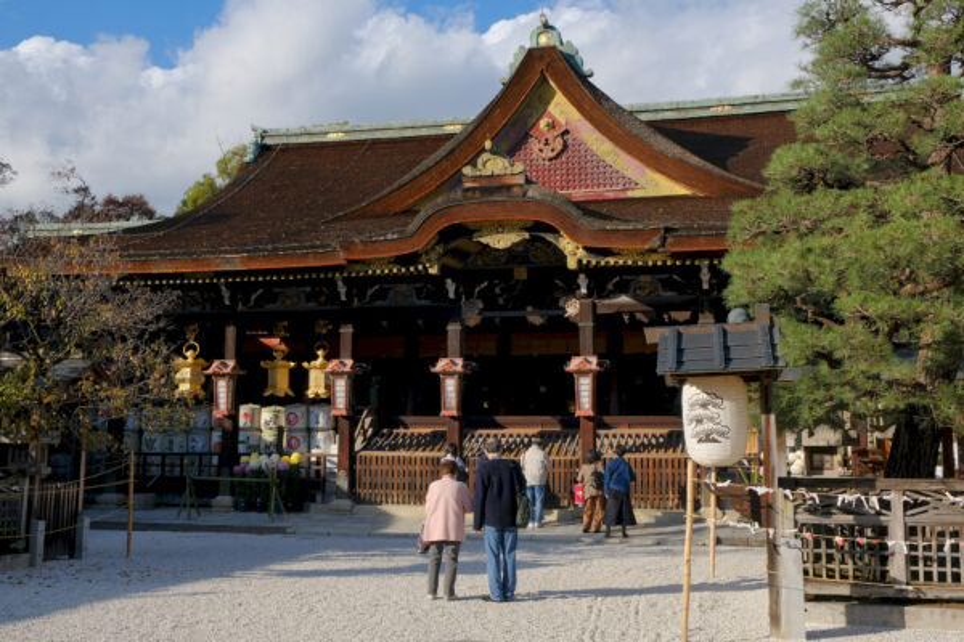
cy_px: 321
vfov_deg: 35.1
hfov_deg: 50.7
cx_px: 482
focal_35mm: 38
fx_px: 1017
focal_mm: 25.4
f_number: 11
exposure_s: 1/250
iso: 400
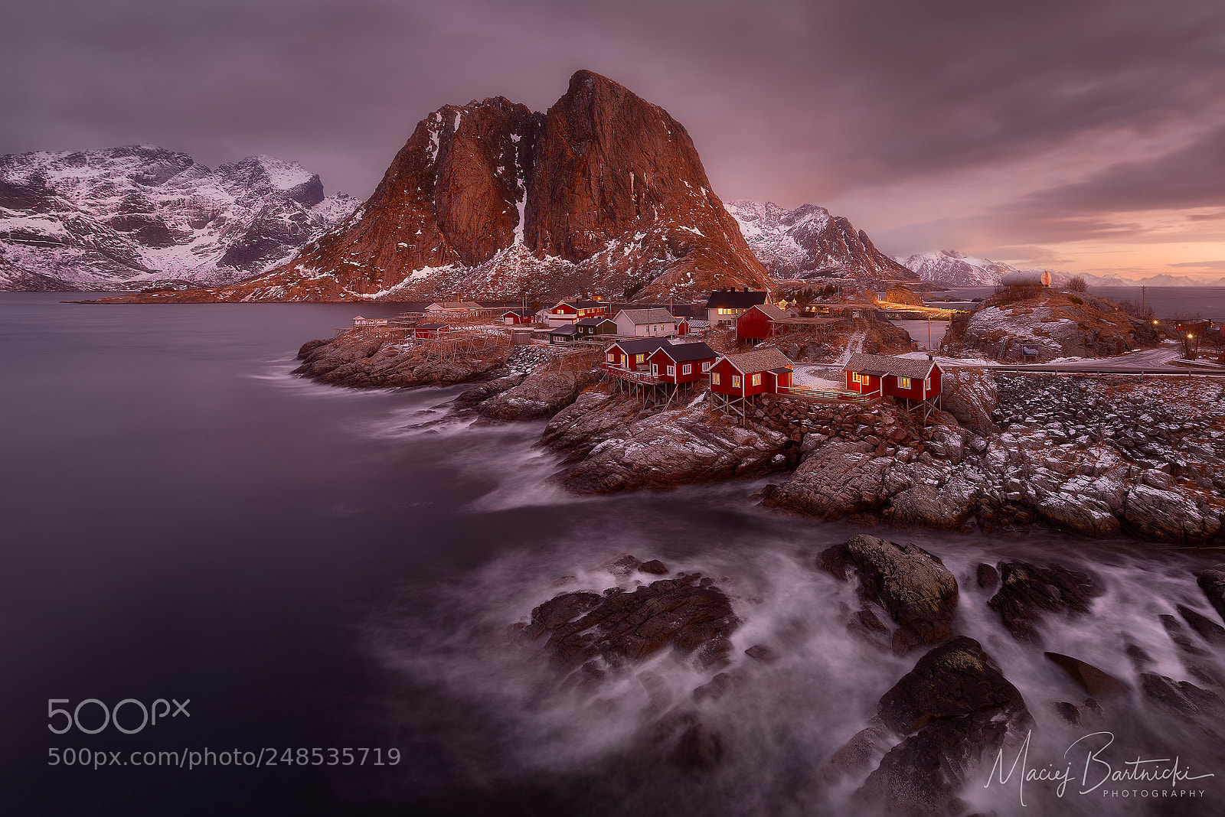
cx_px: 612
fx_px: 477
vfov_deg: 81.3
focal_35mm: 14
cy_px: 408
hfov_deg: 104.2
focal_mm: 14
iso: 100
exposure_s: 10
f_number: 8
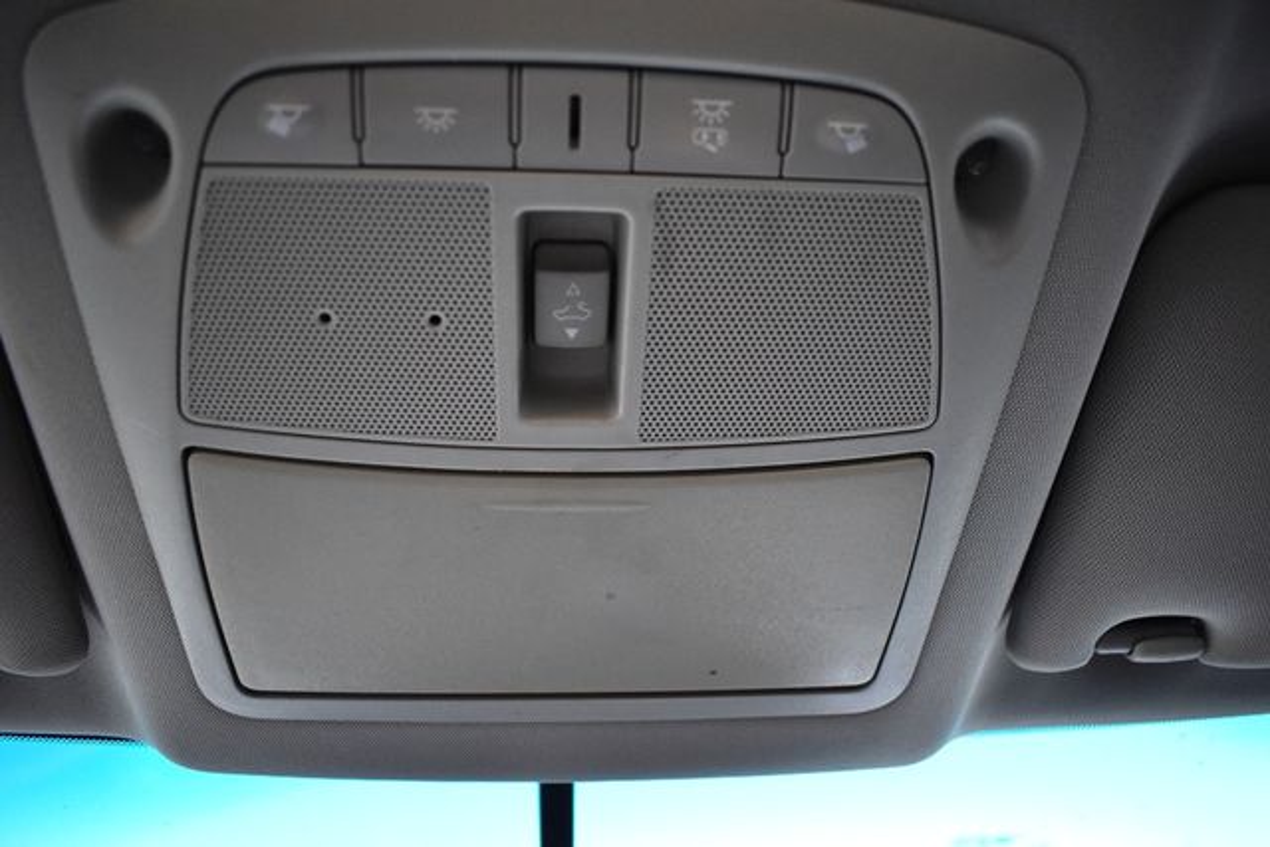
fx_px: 953
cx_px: 635
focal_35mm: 27
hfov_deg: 67.4
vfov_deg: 48.0
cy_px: 424
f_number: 3.5
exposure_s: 1/125
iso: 1250
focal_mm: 18
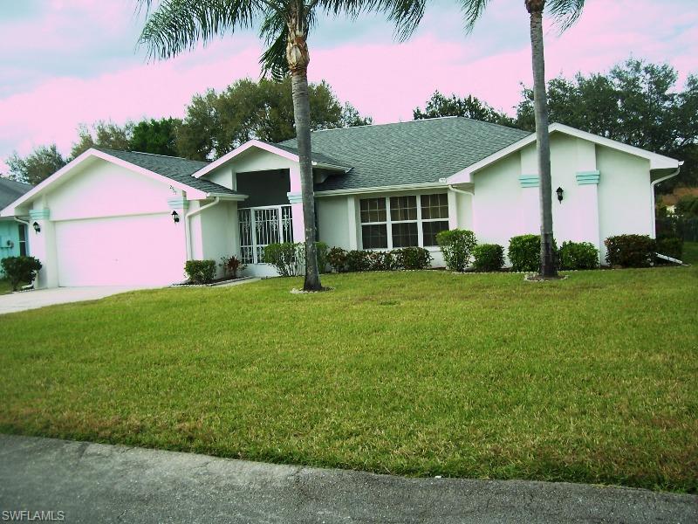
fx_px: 686
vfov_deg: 41.8
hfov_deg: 54.0
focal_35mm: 34
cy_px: 262
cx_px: 349
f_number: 2.7
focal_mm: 5.6
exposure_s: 1/180
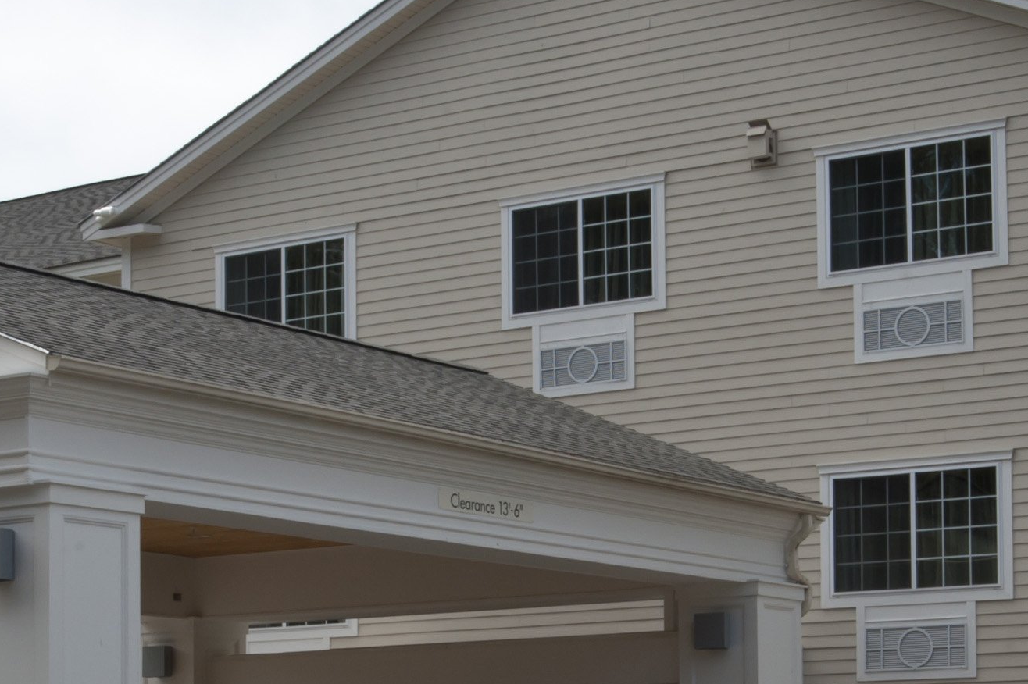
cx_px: 559
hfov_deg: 21.0
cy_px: 707
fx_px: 2768
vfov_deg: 13.9
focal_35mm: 97
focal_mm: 30
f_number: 22
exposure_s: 1/125
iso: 400
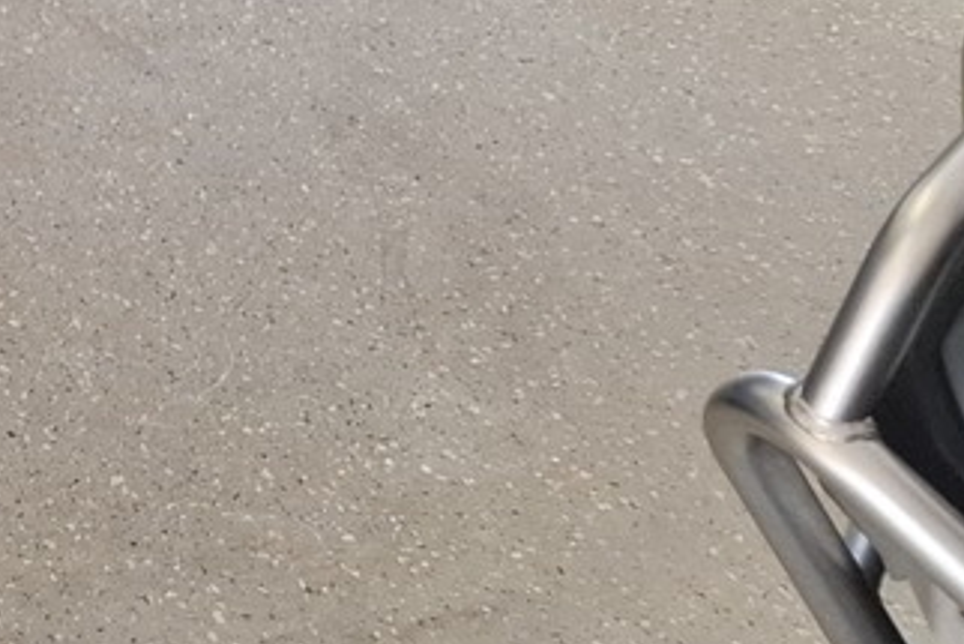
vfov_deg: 12.5
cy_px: -120
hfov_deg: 14.8
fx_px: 2866
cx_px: -1102
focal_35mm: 107
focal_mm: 5.54
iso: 80
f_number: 1.8
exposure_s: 1/100
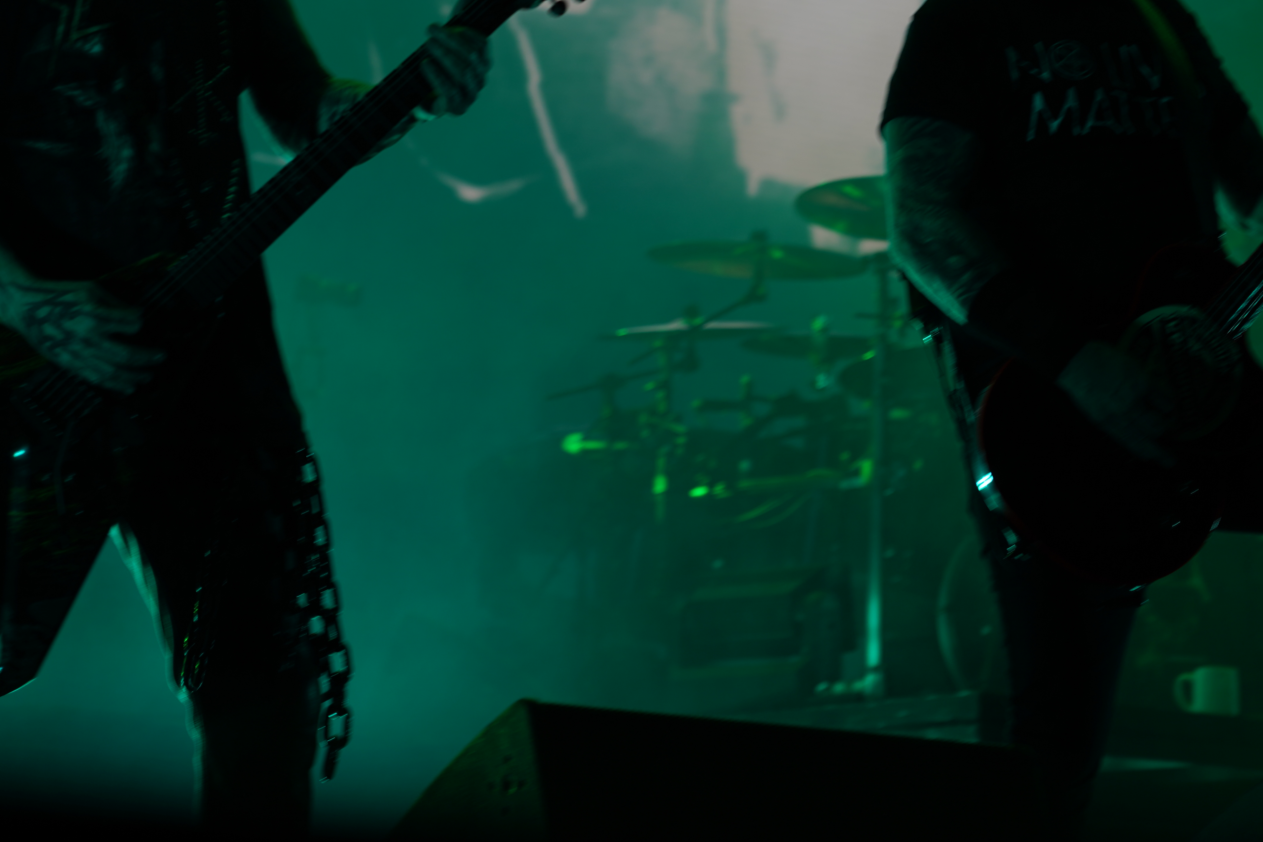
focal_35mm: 147
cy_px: 292
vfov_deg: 9.3
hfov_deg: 14.0
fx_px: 5157
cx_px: 641
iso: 100
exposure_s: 1/160
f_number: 4.5
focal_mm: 105
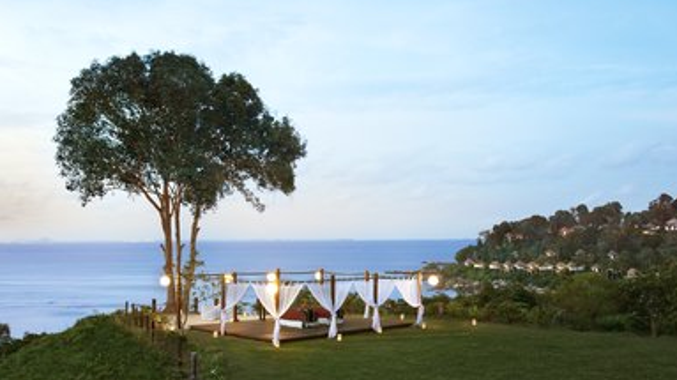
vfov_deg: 28.2
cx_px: 308
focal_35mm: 42
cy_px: 239
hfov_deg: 48.3
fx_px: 754
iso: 200
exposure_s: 3
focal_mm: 32
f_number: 8
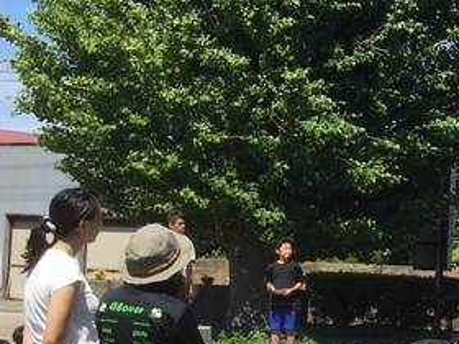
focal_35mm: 106
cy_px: 262
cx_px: 761
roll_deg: -2.2
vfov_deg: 13.9
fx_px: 1406
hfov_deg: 16.3
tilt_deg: -0.5
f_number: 2.2
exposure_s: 1/1538
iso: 25
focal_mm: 4.15
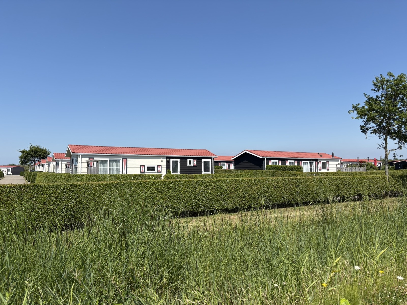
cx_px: 204
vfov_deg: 53.1
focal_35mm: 26
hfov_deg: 67.3
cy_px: 152
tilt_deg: +3.7
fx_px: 306
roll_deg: +1.2
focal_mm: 5.96
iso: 50
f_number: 1.6
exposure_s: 1/3623
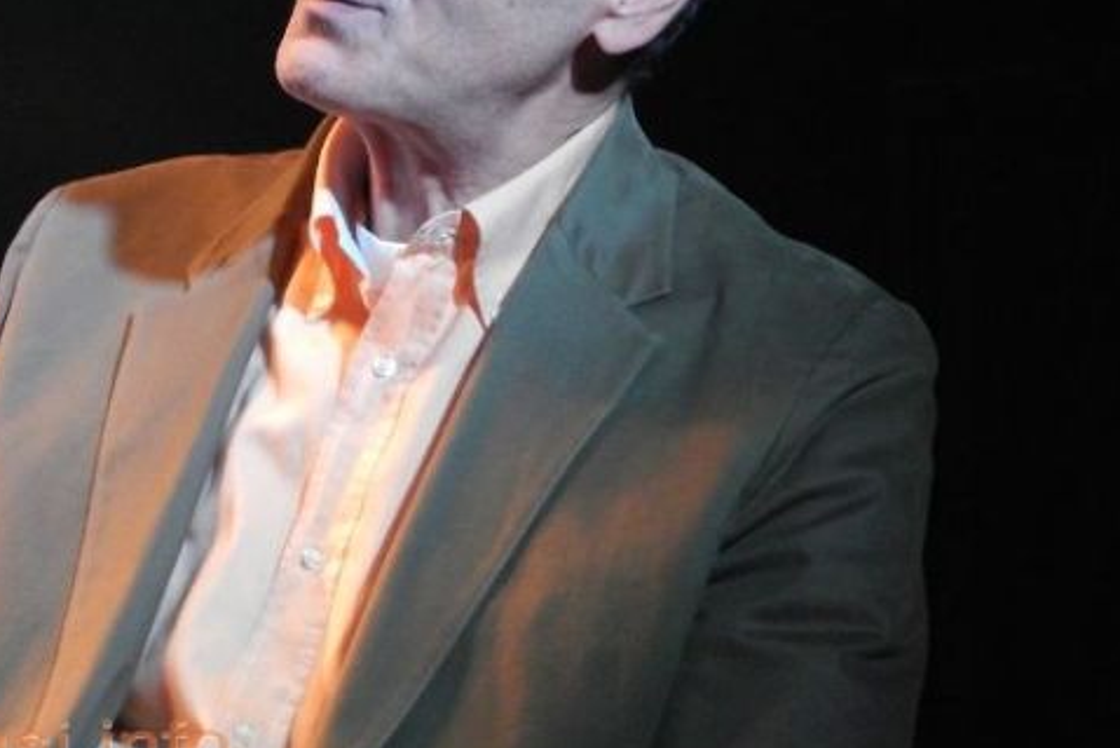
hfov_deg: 11.4
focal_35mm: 180
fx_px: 5601
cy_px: 169
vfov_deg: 7.6
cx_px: 286
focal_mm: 20.5
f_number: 4.6
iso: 800
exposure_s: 1/8
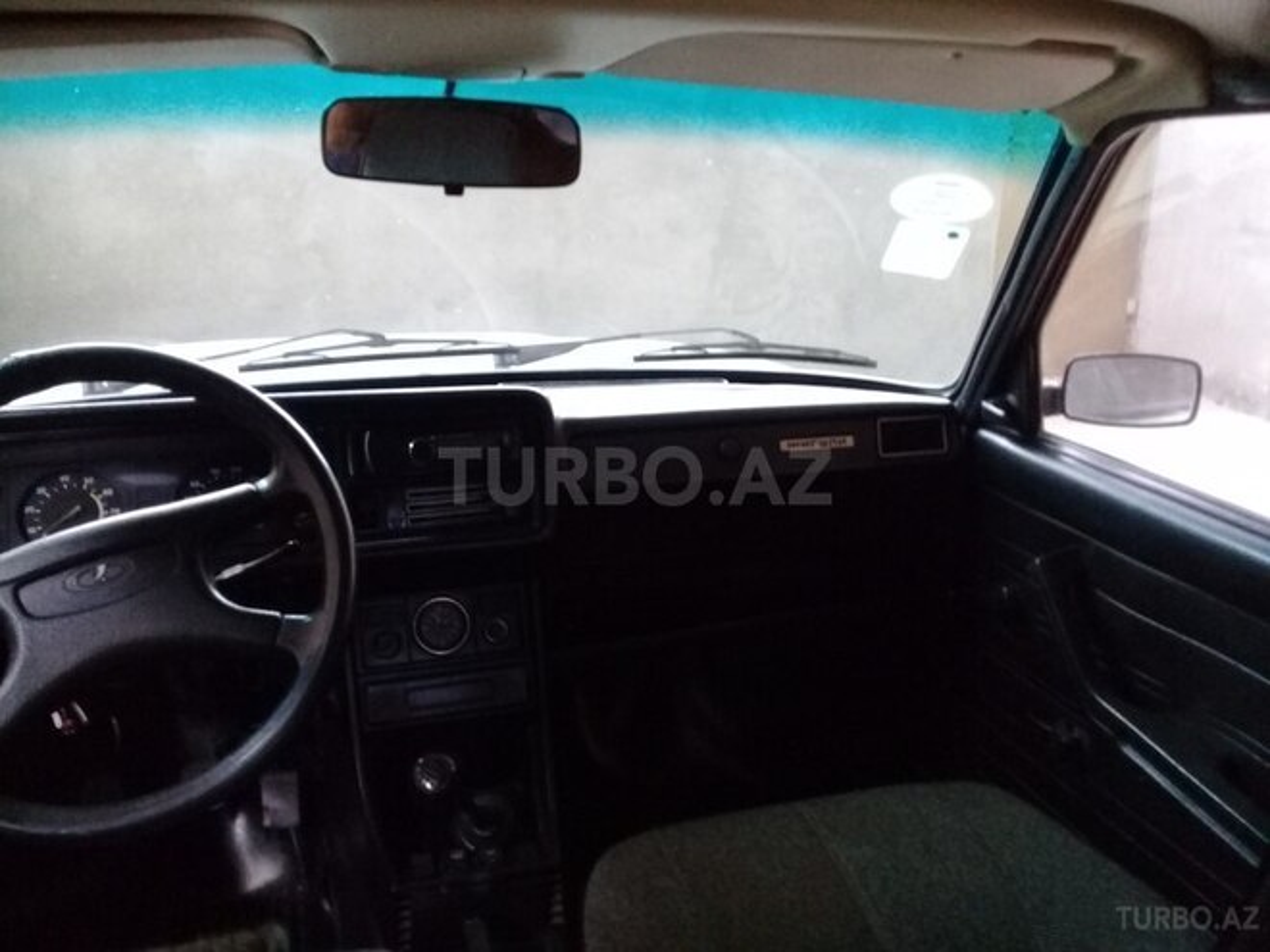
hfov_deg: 58.4
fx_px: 1137
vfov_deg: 45.4
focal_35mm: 31
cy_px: 476
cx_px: 635
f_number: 2.2
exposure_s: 1/17
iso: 320
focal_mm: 3.3
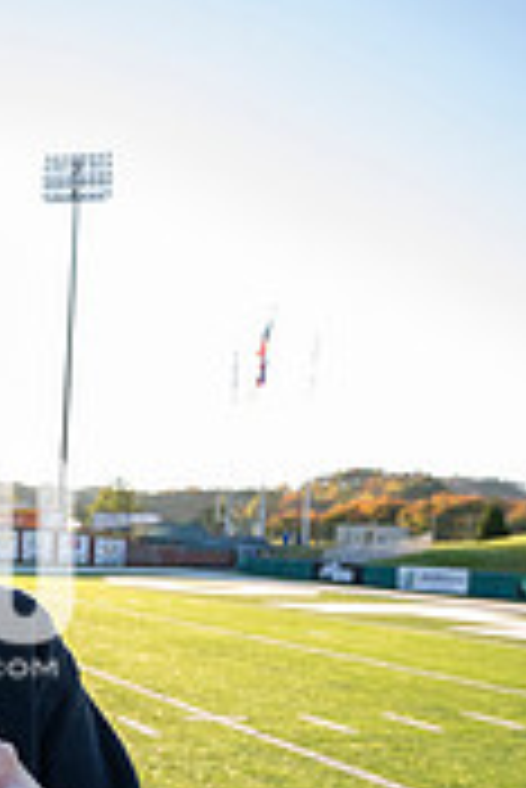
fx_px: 787
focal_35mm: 36
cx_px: -126
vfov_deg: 51.3
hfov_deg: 30.5
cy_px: 572
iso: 500
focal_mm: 14
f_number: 4
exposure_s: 1/500
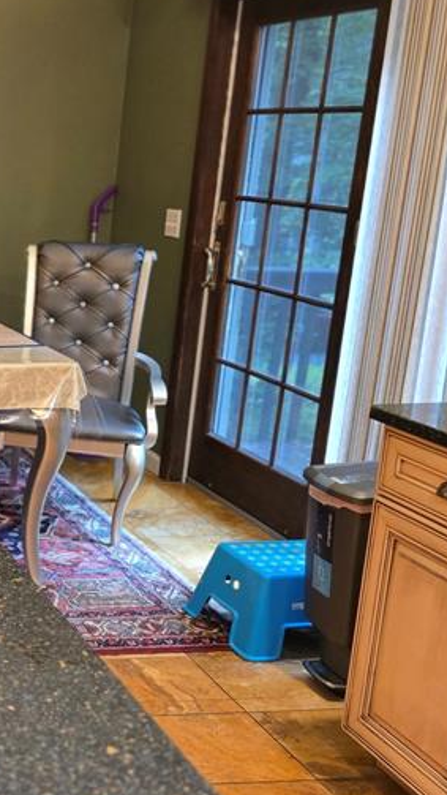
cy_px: 408
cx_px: -297
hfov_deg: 19.2
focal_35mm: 51
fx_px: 1074
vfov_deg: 40.6
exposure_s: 1/60
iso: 640
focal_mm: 6.3
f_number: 1.7
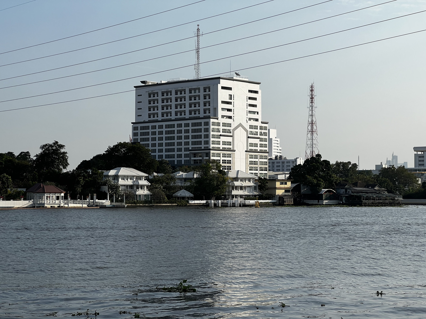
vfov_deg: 19.1
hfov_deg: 25.3
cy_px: 160
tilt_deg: +2.4
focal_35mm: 77
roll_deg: +0.2
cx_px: 213
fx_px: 948
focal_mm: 9
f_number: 2.8
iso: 32
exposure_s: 1/1054
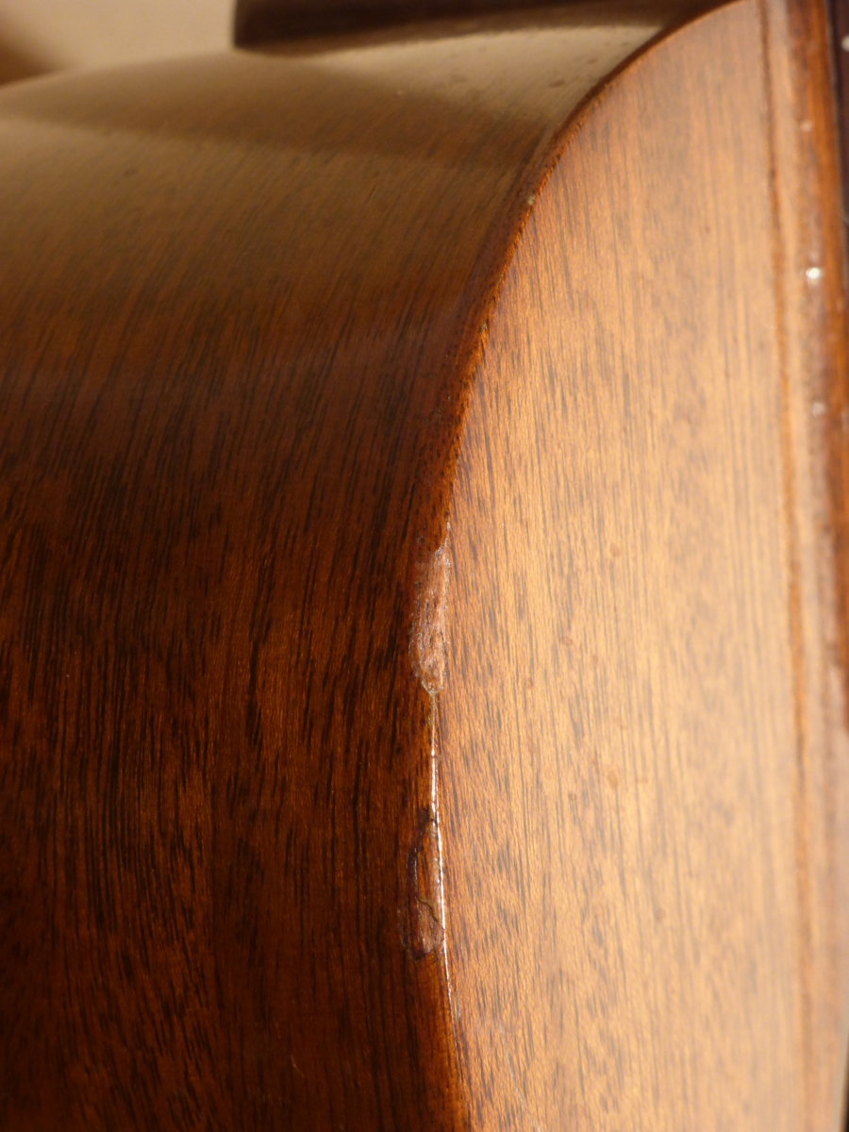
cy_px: 566
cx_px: 424
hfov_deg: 17.4
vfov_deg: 23.0
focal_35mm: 85
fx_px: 2780
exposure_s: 1/60
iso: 250
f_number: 5.2
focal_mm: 15.1
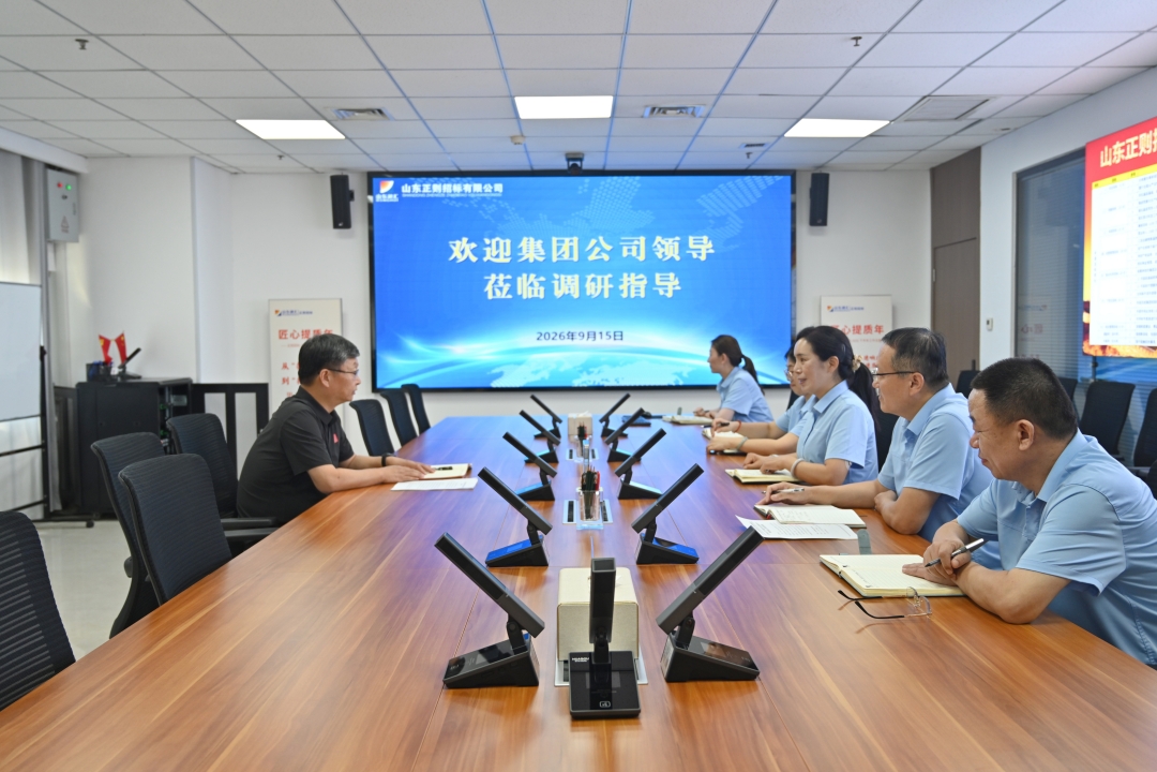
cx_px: 578
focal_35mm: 30
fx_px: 964
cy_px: 386
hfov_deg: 61.9
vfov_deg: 43.6
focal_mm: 30
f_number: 4
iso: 450
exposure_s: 1/125
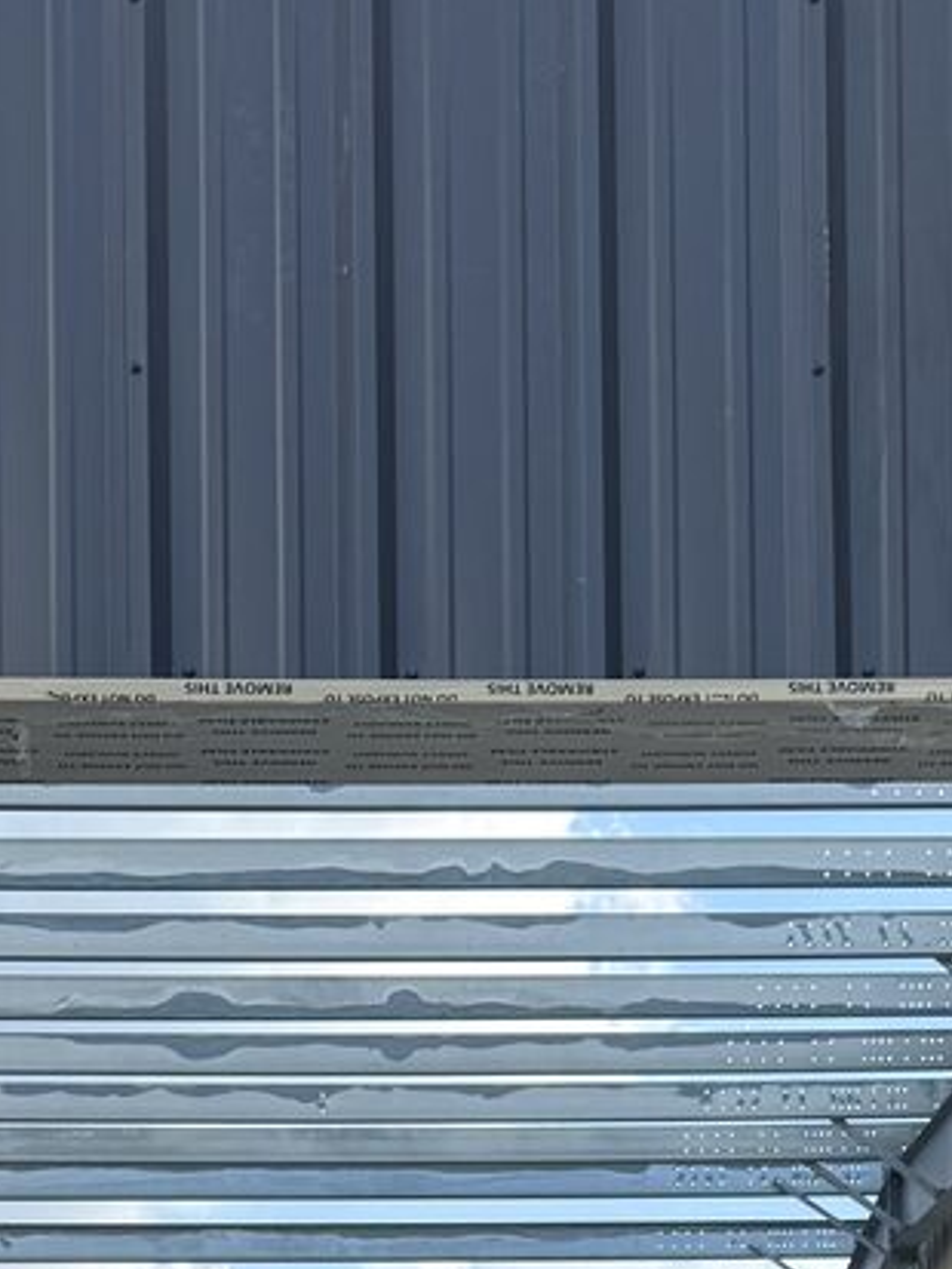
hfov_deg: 15.9
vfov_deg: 18.1
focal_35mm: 93
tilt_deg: +1.6
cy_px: 2053
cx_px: 344
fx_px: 3408
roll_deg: +0.3
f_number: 1.78
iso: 80
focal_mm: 6.76
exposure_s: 1/2604
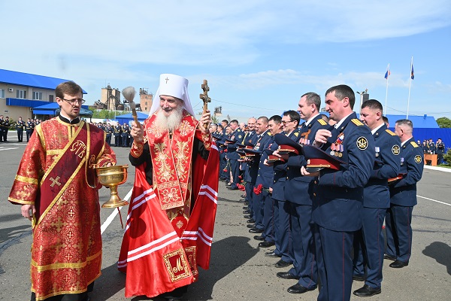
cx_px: 226
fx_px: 338
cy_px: 150
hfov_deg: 67.4
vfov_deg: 47.9
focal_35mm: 27
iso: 100
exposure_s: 1/400
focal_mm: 18
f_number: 7.1
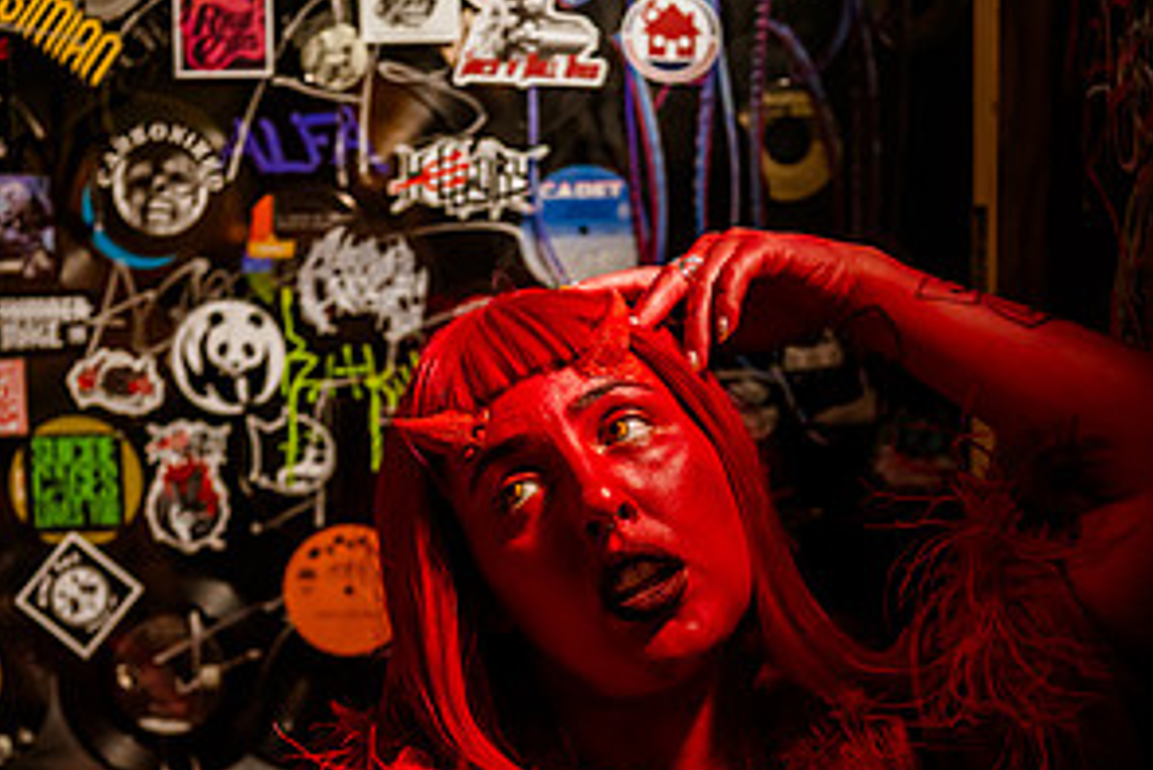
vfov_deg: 13.7
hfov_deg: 20.6
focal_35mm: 99
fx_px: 3172
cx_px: 573
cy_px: 668
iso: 4000
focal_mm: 65
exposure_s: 1/40
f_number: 4
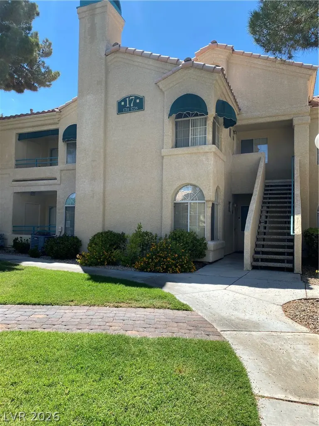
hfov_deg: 53.1
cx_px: 160
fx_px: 319
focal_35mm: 26
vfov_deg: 67.3
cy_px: 213
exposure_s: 1/1898
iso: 32
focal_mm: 4.25
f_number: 1.8
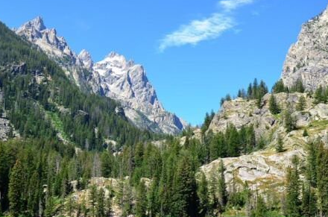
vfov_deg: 27.9
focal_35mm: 48
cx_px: 147
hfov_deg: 41.2
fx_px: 436
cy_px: 111
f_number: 9
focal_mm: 22
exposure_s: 1/320
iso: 200
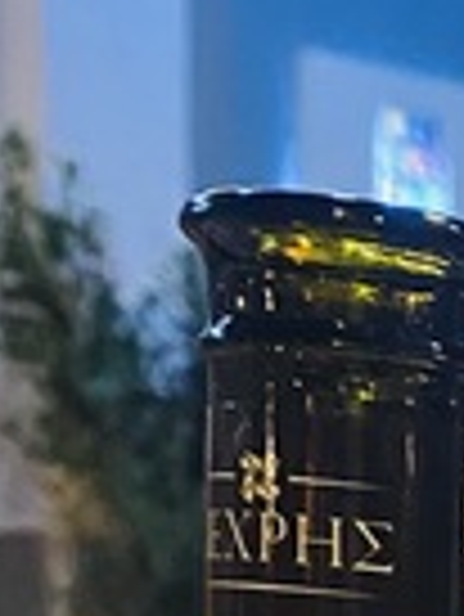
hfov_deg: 7.4
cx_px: 1433
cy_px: 1587
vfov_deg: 9.7
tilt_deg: -12.0
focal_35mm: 174
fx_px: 3105
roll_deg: -4.2
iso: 400
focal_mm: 4.25
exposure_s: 1/33
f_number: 1.8
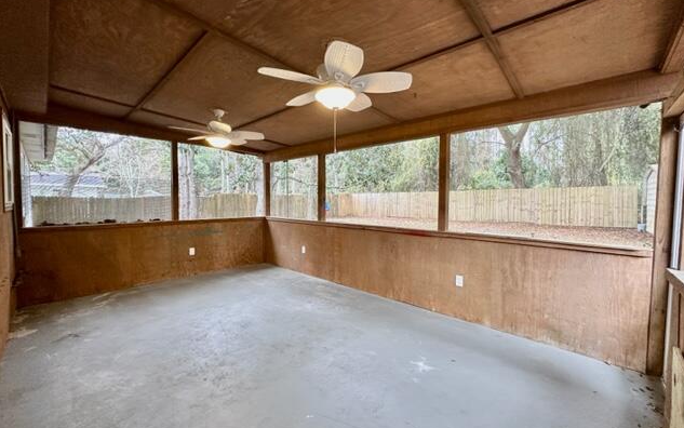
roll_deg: -0.3
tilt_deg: -2.1
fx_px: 280
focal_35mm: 15
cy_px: 210
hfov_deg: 101.4
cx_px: 344
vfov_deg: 74.8
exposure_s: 1/60
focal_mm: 2.22
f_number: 2.2
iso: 200
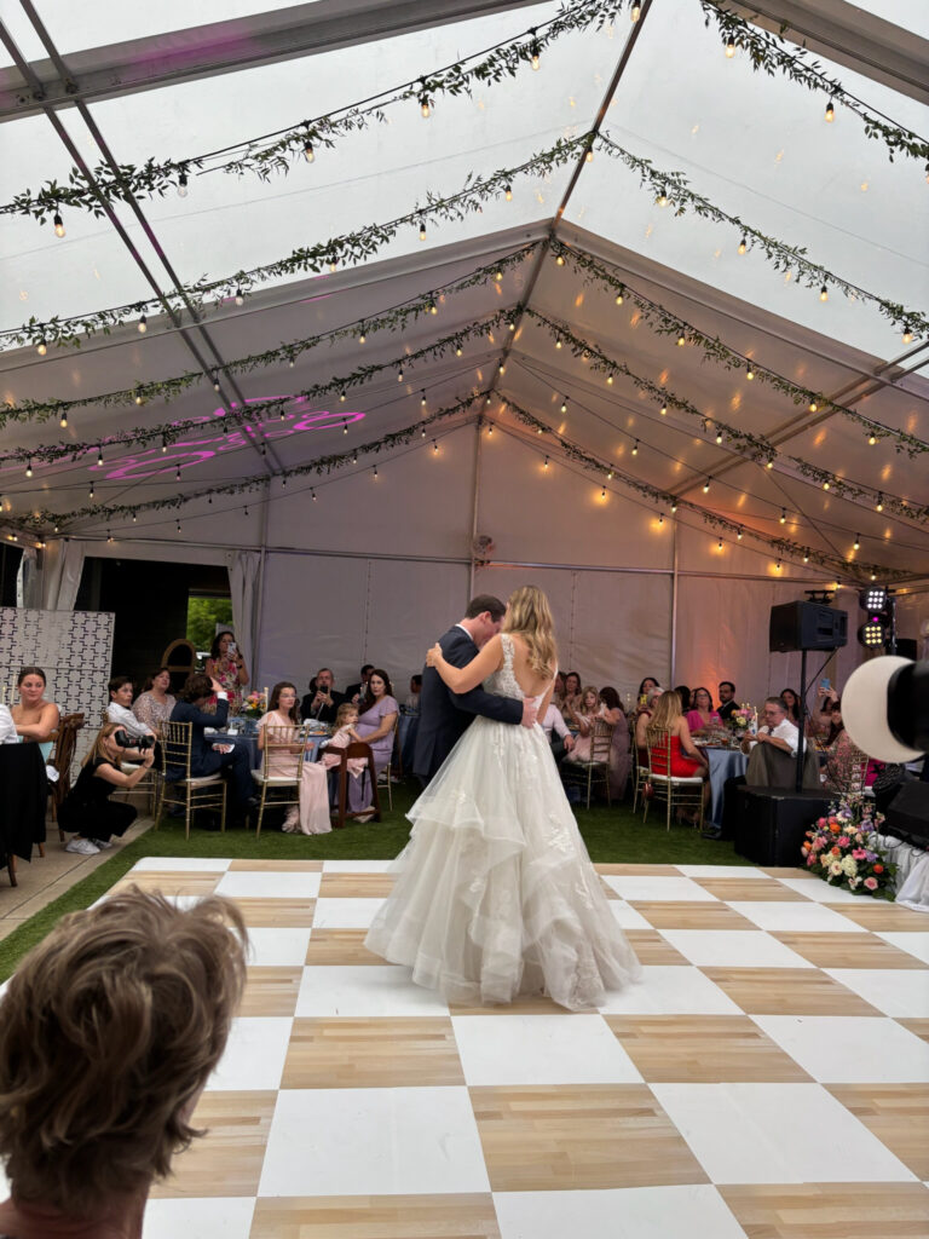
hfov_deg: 53.1
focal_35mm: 26
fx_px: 930
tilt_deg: +3.2
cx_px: 464
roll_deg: -2.9
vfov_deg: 67.3
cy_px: 620
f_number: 1.6
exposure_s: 1/120
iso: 50
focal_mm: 5.96
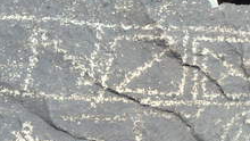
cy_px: 107
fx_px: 856
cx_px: 190
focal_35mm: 129
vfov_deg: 9.4
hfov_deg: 16.5
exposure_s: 1/640
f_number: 5
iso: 125
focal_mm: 9.4
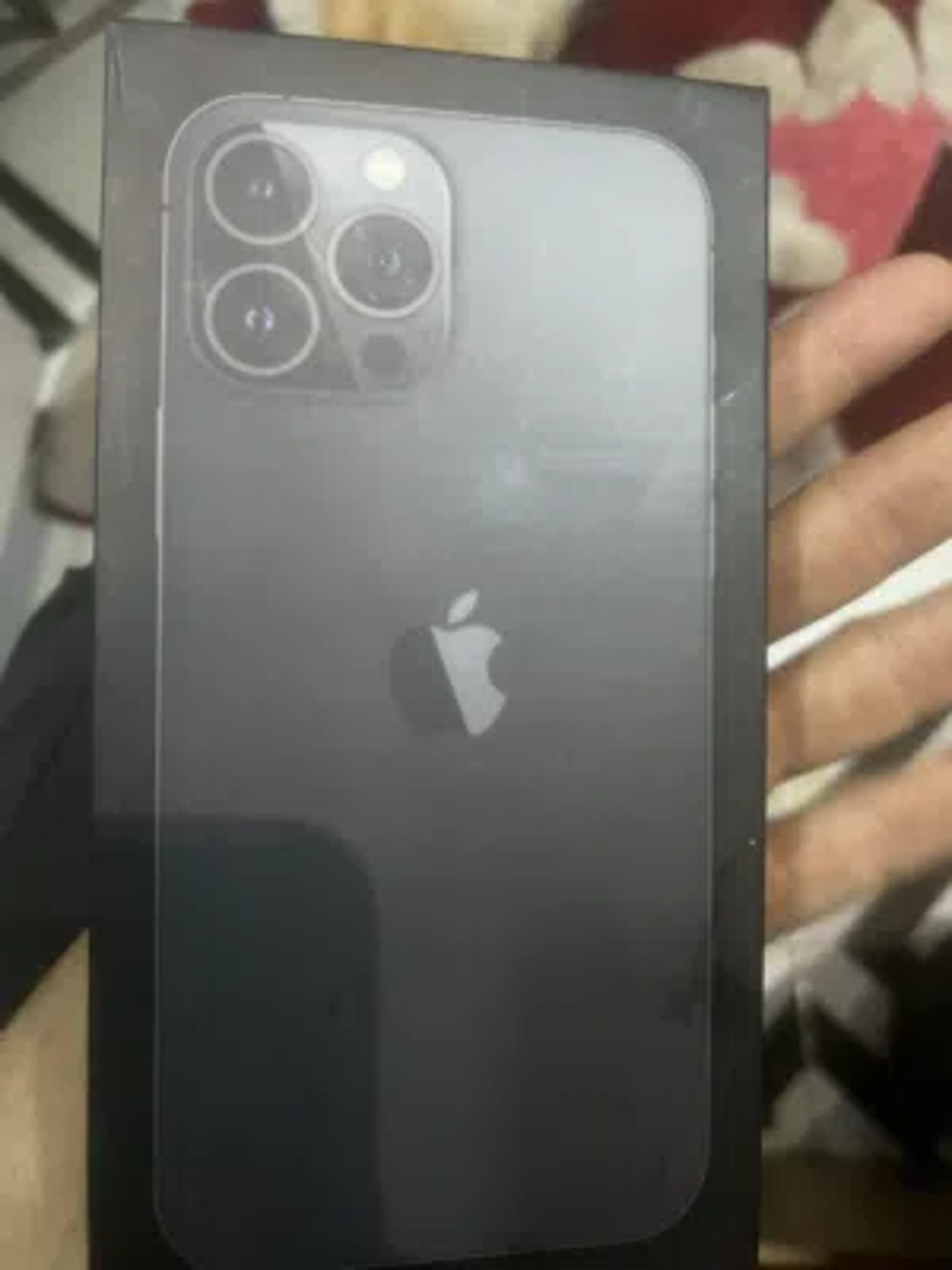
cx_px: 476
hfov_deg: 53.1
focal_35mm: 26
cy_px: 635
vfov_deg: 67.3
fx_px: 953
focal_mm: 5.7
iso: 500
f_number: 1.5
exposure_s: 1/33
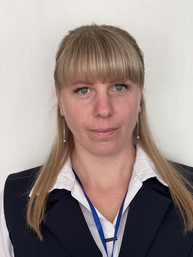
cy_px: 128
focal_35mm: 77
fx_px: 572
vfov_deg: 25.3
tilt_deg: -3.5
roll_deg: +1.5
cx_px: 96
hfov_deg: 19.1
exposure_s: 1/121
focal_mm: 9
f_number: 2.8
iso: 200
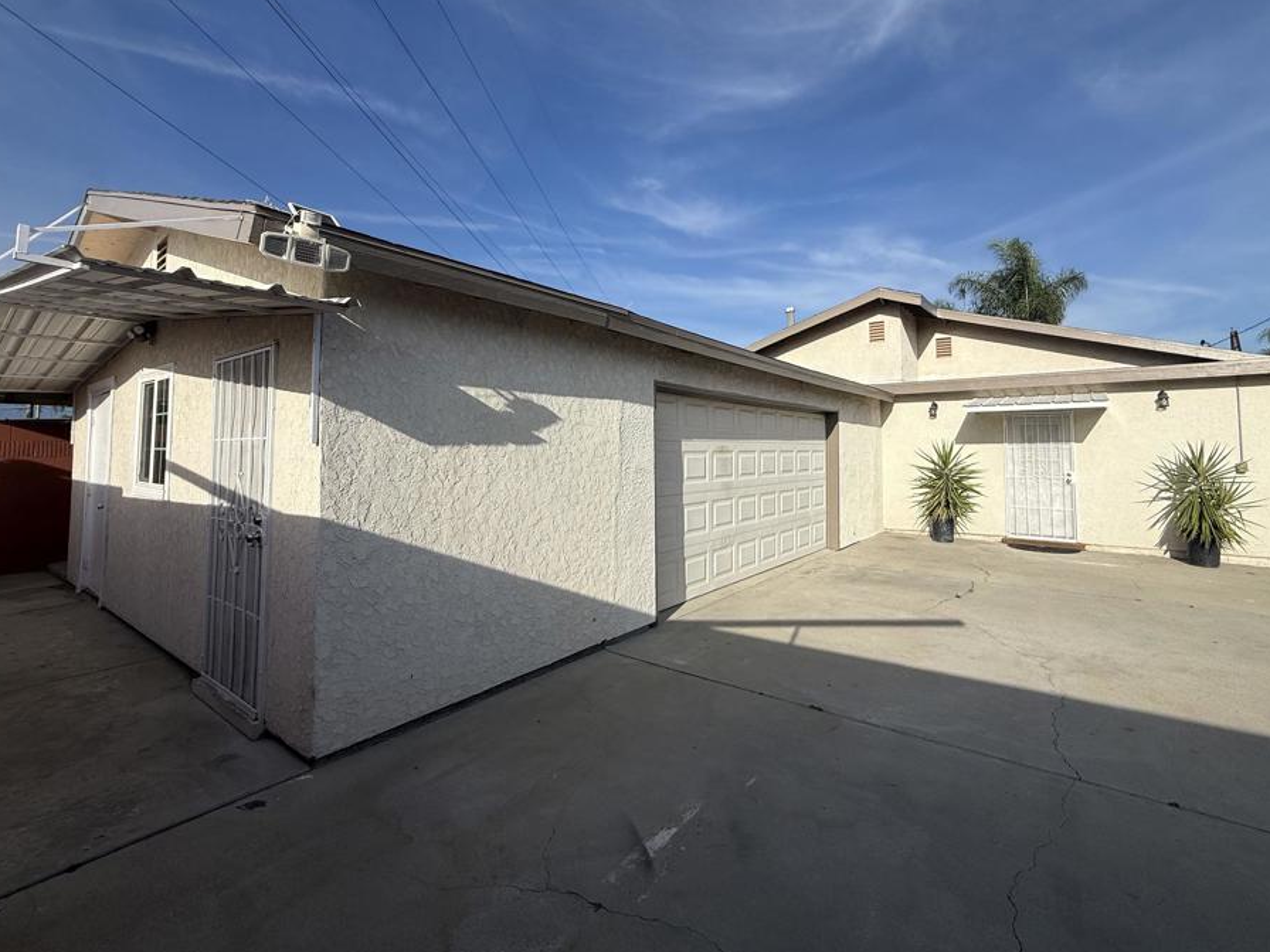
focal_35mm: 16
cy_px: 418
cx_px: 665
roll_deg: -0.1
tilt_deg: +3.7
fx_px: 587
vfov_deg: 77.8
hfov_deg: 94.4
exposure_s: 1/3891
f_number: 2.2
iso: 50
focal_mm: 2.22
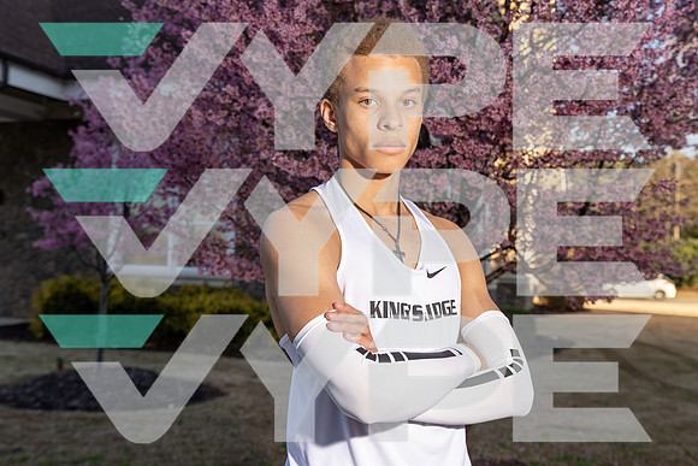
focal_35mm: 40
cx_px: 349
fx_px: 776
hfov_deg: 48.4
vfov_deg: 33.4
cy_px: 233
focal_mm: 40
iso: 100
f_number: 5.6
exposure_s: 1/125
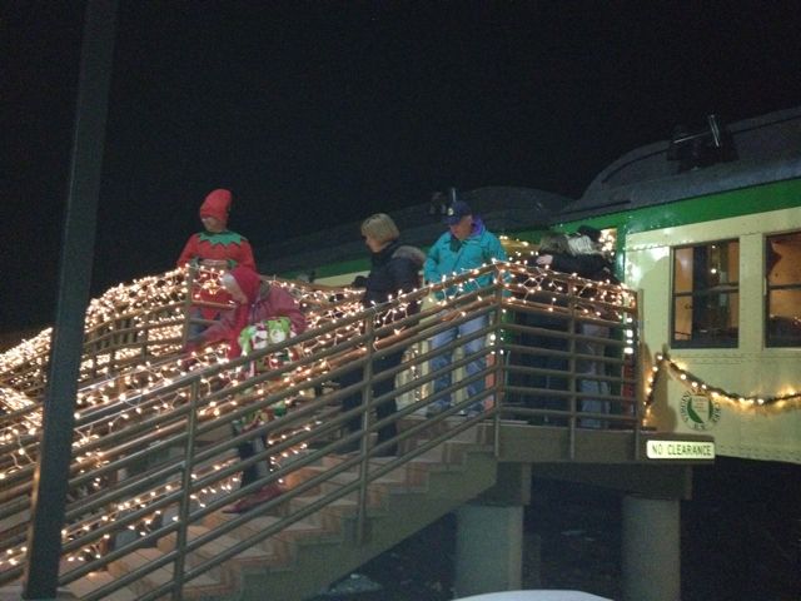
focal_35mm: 35
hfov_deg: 52.6
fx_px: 810
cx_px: 400
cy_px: 300
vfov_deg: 40.7
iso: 800
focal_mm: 4.28
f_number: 2.4
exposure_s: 1/16
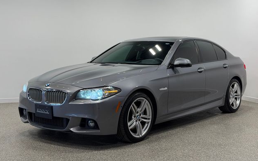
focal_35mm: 52
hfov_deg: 38.9
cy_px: 71
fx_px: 366
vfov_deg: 24.8
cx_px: 130
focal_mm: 6.76
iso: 64
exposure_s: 1/343
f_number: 1.78
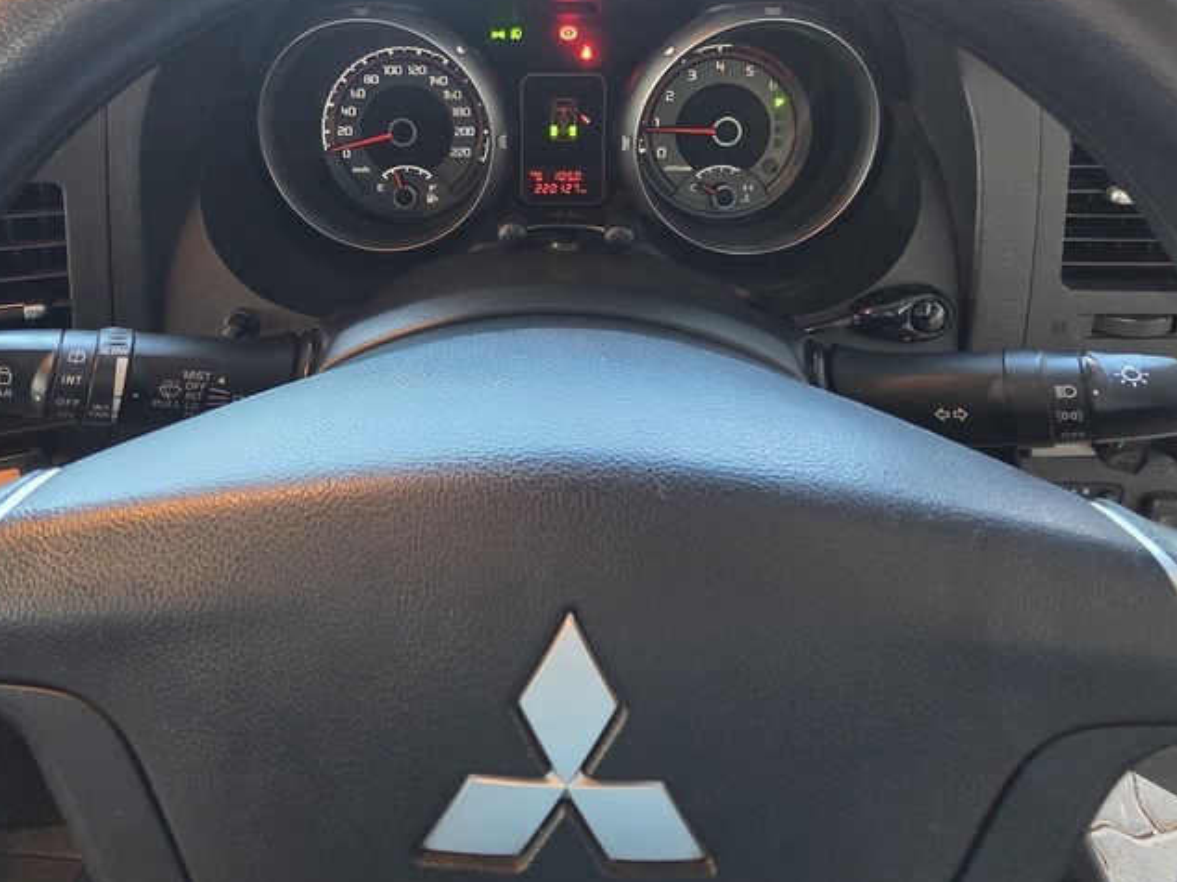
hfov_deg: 78.9
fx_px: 714
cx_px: 542
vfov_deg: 59.2
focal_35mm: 21
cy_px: 195
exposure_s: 1/50
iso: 800
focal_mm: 2.2
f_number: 2.2
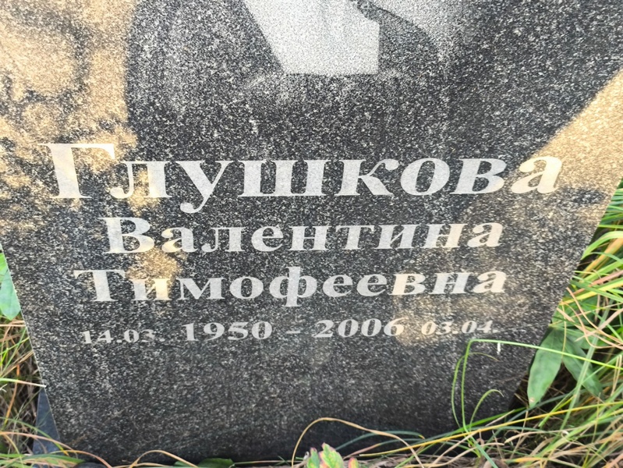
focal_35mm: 50
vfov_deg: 29.1
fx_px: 900
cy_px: 234
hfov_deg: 38.2
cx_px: 312
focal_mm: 4.71
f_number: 1.7
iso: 125
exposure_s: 1/50
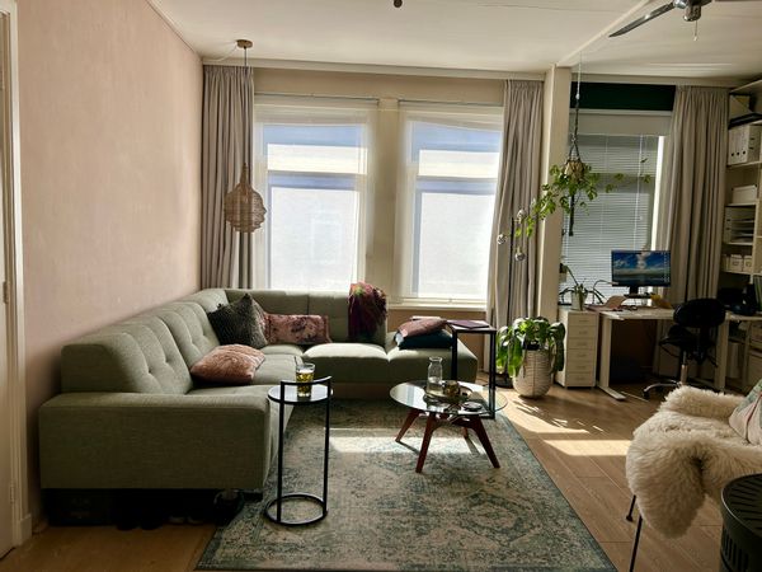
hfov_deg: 67.3
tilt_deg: -4.1
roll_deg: -1.4
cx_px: 381
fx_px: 572
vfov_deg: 53.1
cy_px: 286
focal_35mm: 26
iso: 50
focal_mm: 5.7
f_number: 1.5
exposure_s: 1/443
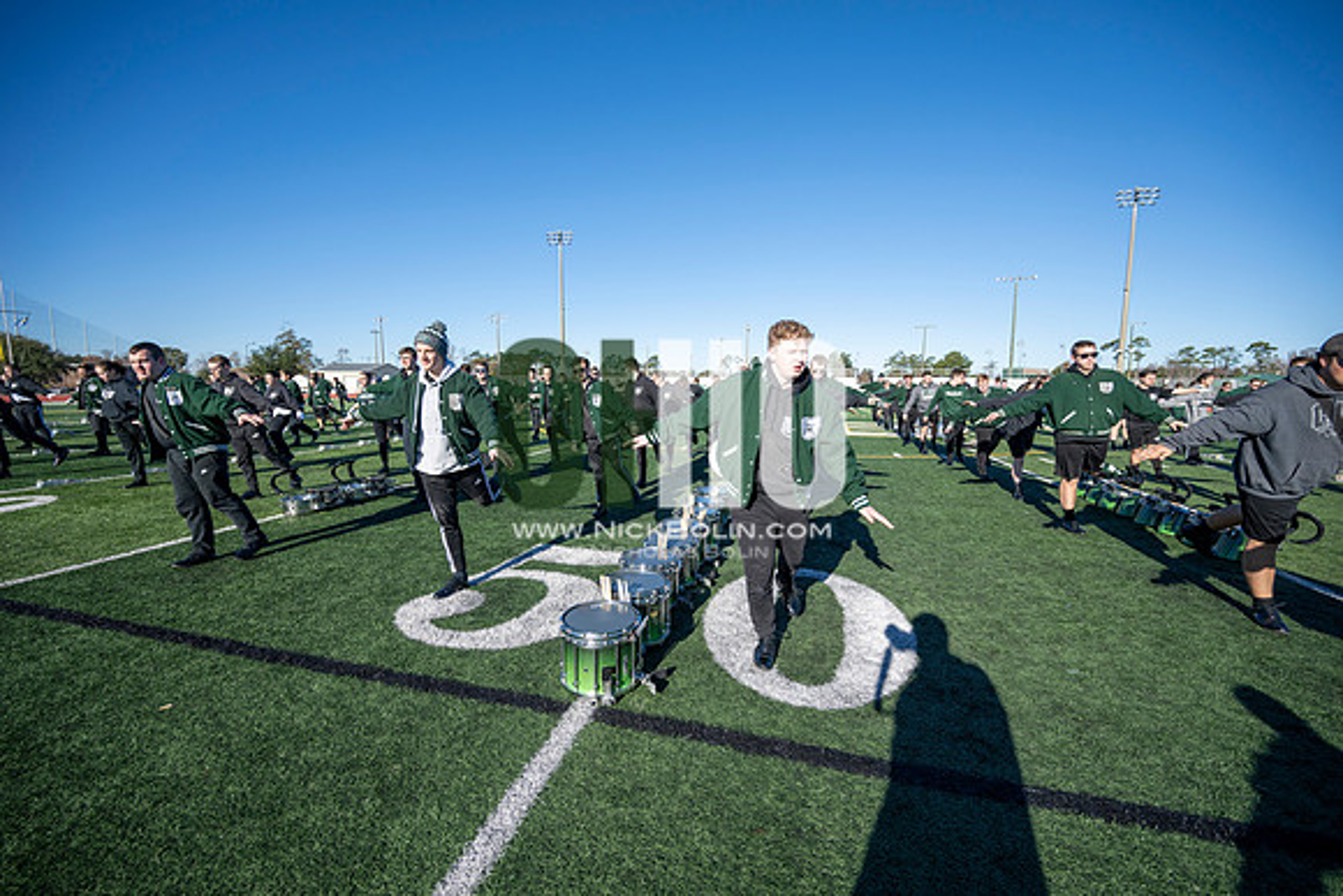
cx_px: 672
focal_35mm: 14
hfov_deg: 104.2
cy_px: 448
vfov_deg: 81.2
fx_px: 522
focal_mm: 14
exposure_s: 1/2000
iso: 160
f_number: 4
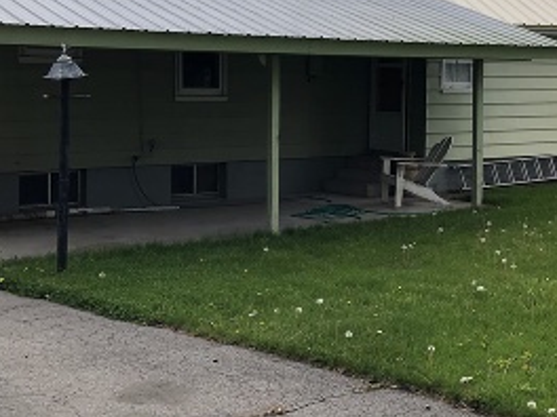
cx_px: 333
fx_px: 1094
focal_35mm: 68
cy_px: 135
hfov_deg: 28.5
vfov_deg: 21.5
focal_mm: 3.99
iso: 20
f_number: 1.8
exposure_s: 1/1230
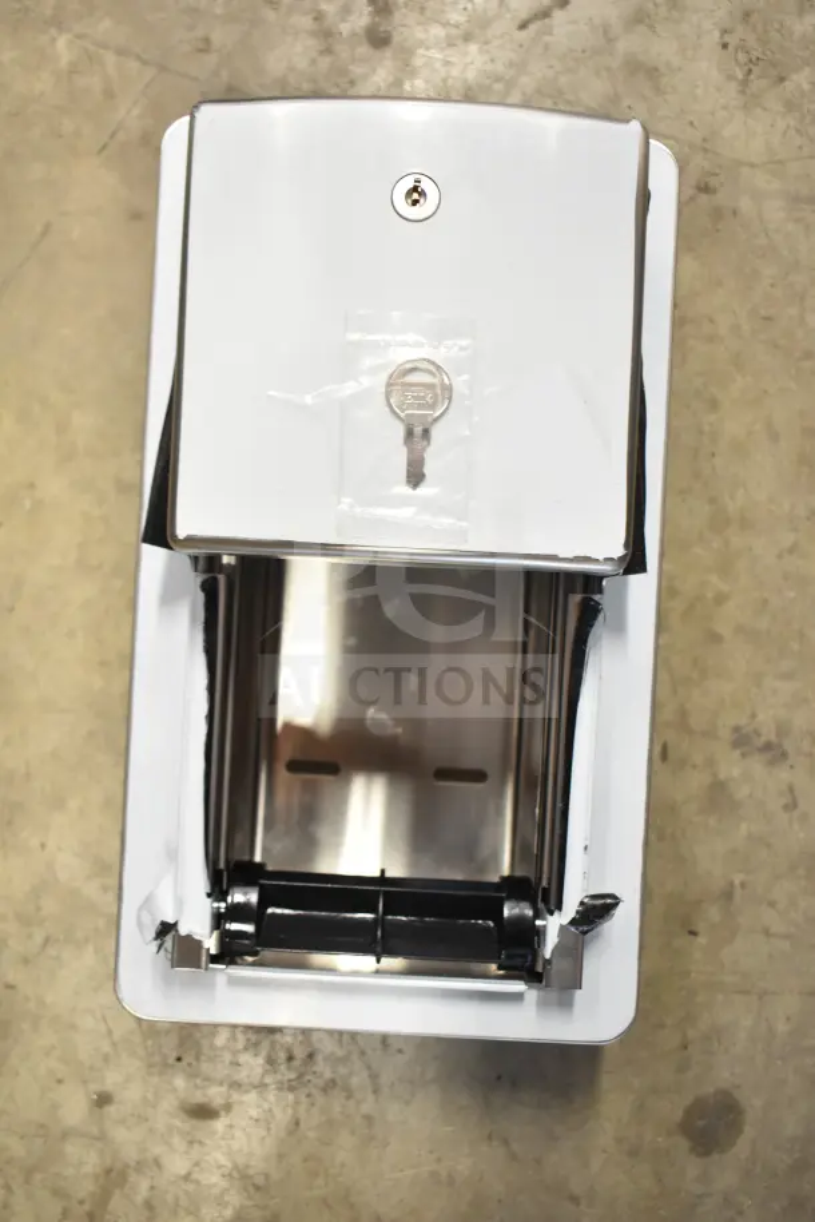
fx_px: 1120
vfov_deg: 57.2
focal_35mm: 33
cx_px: 408
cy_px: 611
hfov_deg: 40.0
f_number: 3.8
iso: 1400
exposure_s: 1/30
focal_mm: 22
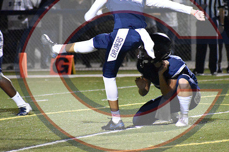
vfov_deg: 2.9
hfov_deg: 4.4
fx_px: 2982
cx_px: 122
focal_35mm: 469
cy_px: 64
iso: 12800
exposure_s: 1/200
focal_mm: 250
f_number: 6
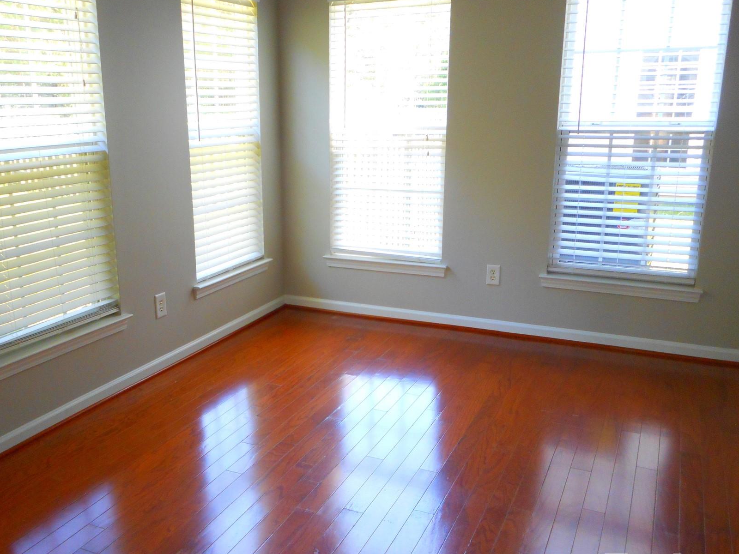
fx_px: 683
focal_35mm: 32
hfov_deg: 56.5
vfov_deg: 44.1
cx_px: 309
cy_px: 289
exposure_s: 1/30
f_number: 3.7
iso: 200
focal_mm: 4.5
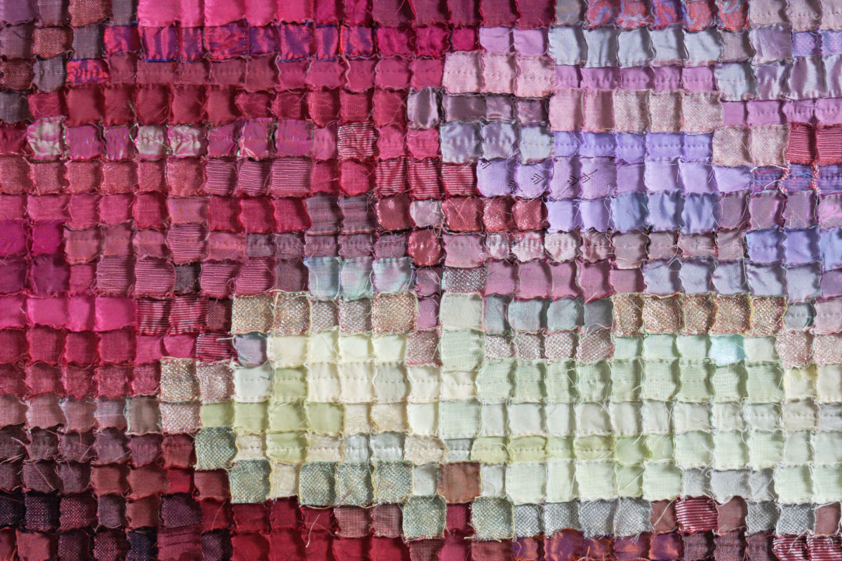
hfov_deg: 38.2
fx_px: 1216
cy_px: 280
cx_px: 421
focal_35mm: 52
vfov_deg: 26.0
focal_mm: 52
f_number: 6.3
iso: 1000
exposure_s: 1/125
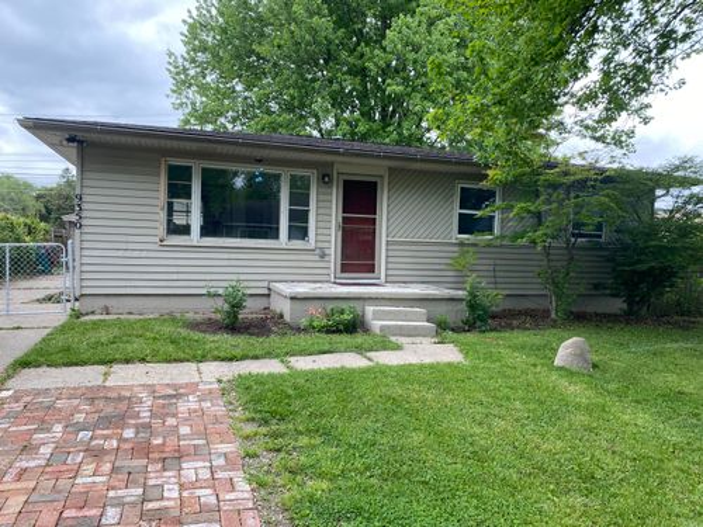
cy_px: 264
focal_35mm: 26
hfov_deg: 67.3
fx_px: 528
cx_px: 352
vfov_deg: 53.1
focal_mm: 4.25
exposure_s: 1/363
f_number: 1.8
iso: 32
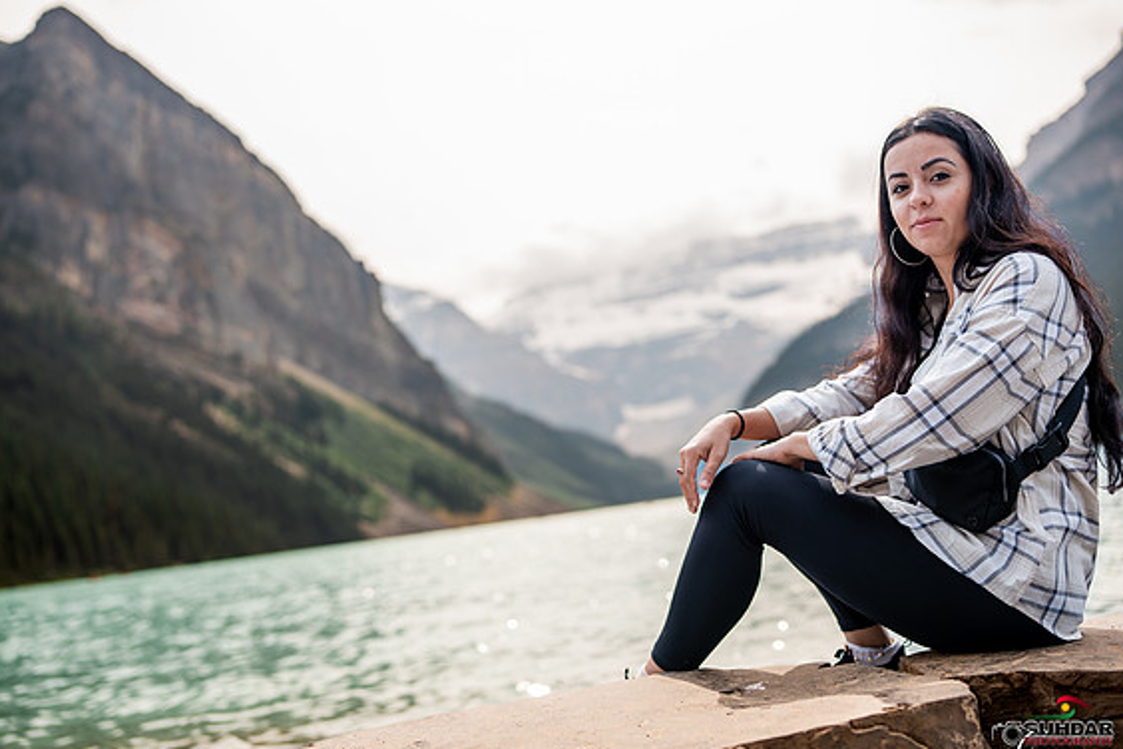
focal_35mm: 36
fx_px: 1123
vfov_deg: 36.9
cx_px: 552
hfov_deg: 53.1
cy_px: 379
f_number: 2
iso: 200
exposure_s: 1/4000
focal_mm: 35
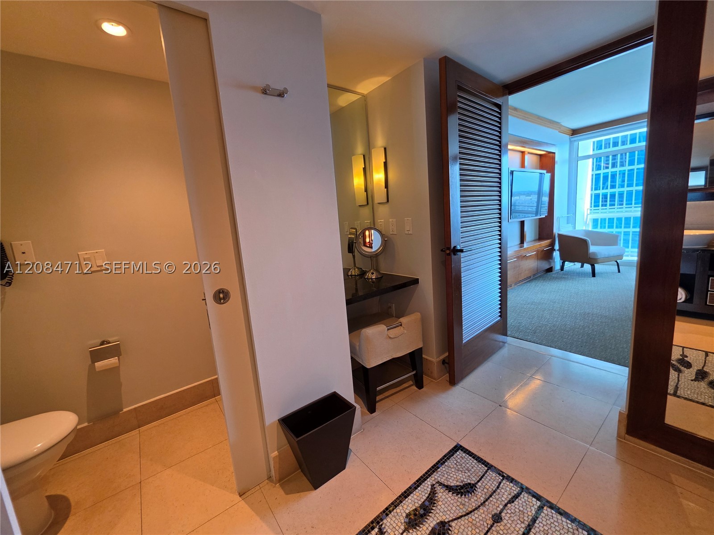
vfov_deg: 89.9
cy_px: 268
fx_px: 268
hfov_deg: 106.2
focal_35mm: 13
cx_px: 357
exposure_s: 1/120
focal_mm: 2.2
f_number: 1.9
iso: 125
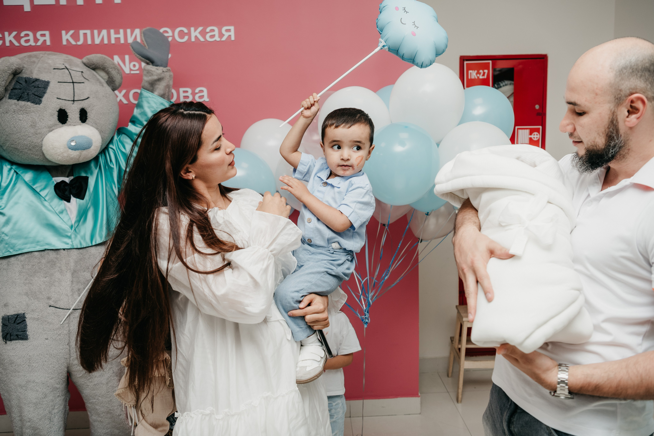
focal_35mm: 32
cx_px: 327
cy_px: 218
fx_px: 590
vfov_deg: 40.6
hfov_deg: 58.0
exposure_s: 1/160
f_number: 4
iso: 200
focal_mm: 32
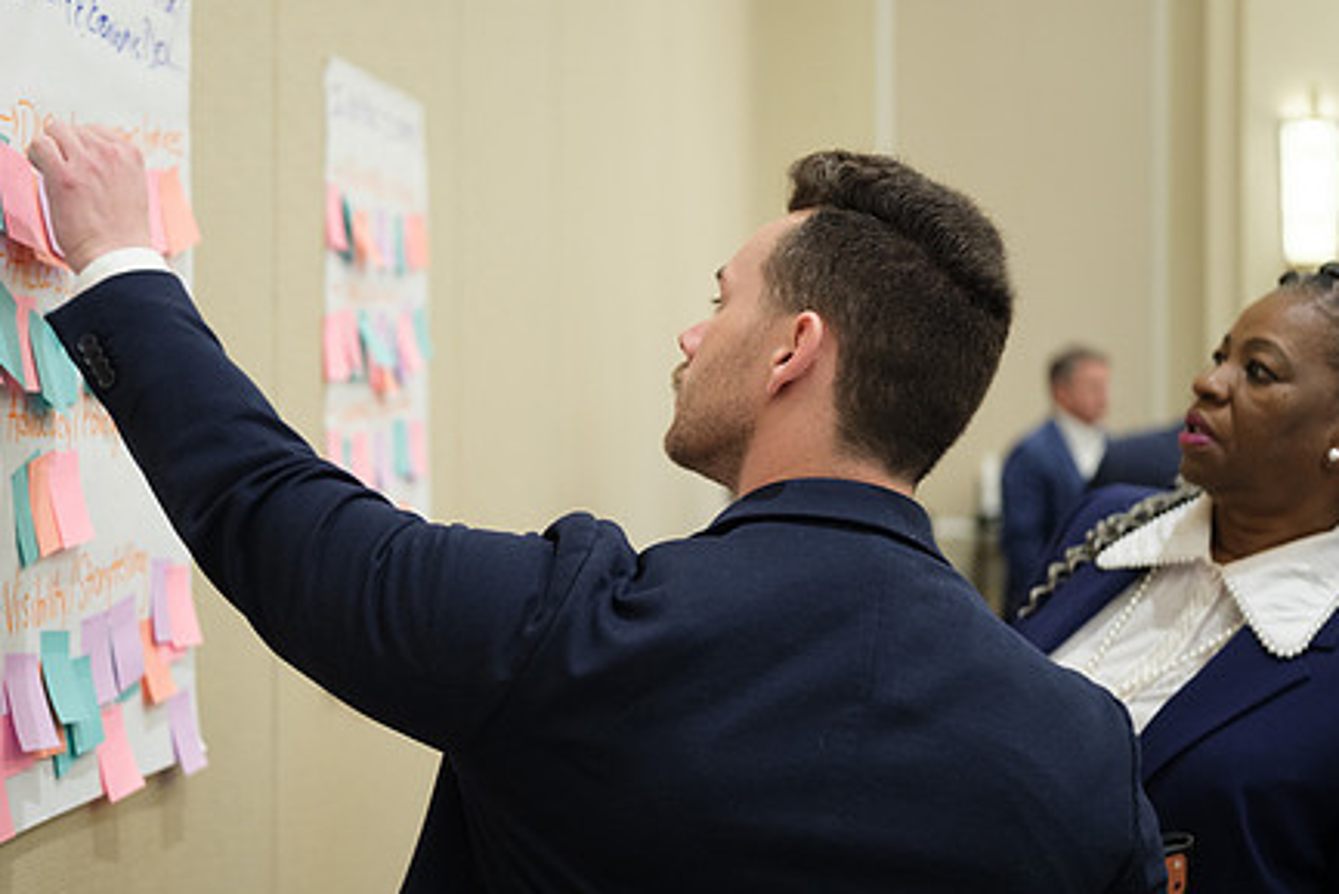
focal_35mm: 67
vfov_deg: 20.3
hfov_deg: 30.0
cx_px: 516
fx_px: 2493
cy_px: 462
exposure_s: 1/160
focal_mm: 33.5
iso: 1000
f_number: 1.8
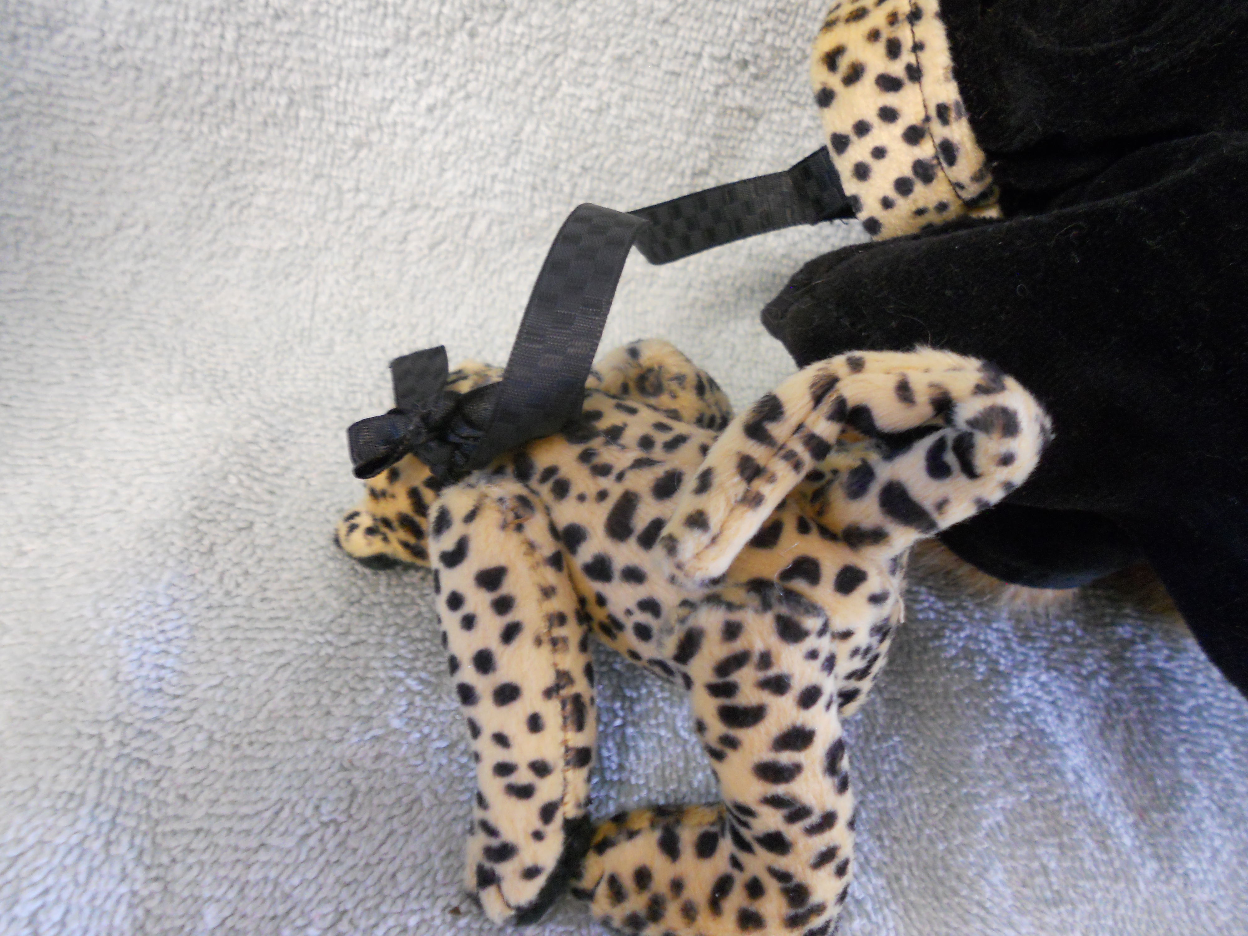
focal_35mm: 32
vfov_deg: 44.2
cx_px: 624
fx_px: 1154
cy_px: 468
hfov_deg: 56.8
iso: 400
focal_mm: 5.8
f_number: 3.5
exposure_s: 1/13
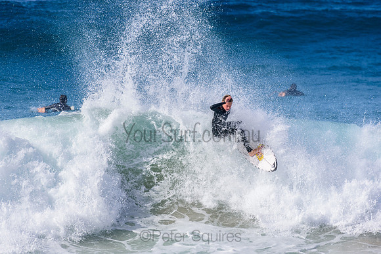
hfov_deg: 2.7
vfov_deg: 1.8
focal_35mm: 750
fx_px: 7939
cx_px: 190
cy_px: 127
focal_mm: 500
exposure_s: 1/2000
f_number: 5.6
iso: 220
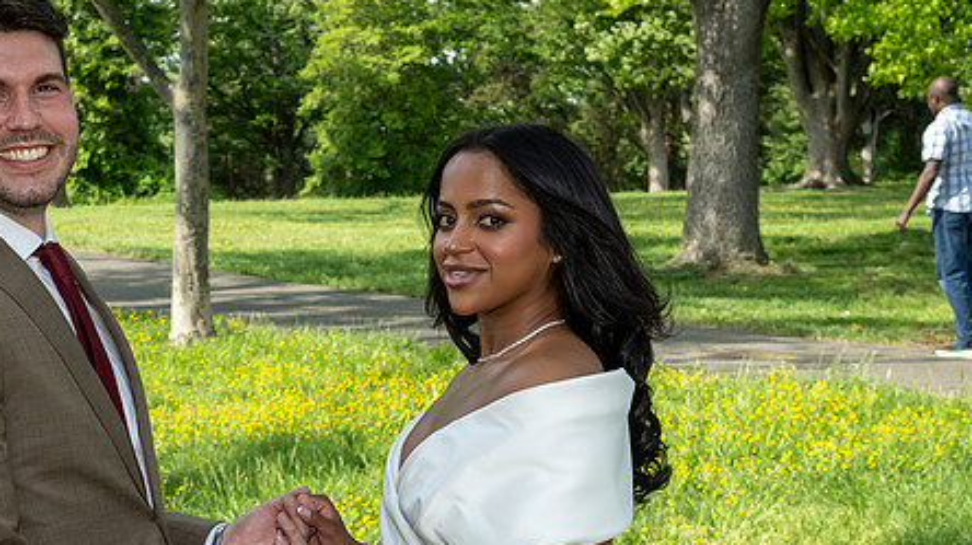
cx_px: 338
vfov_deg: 15.8
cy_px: 342
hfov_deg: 27.7
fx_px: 1957
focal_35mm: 76
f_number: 6.3
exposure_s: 1/250
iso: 160
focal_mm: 35
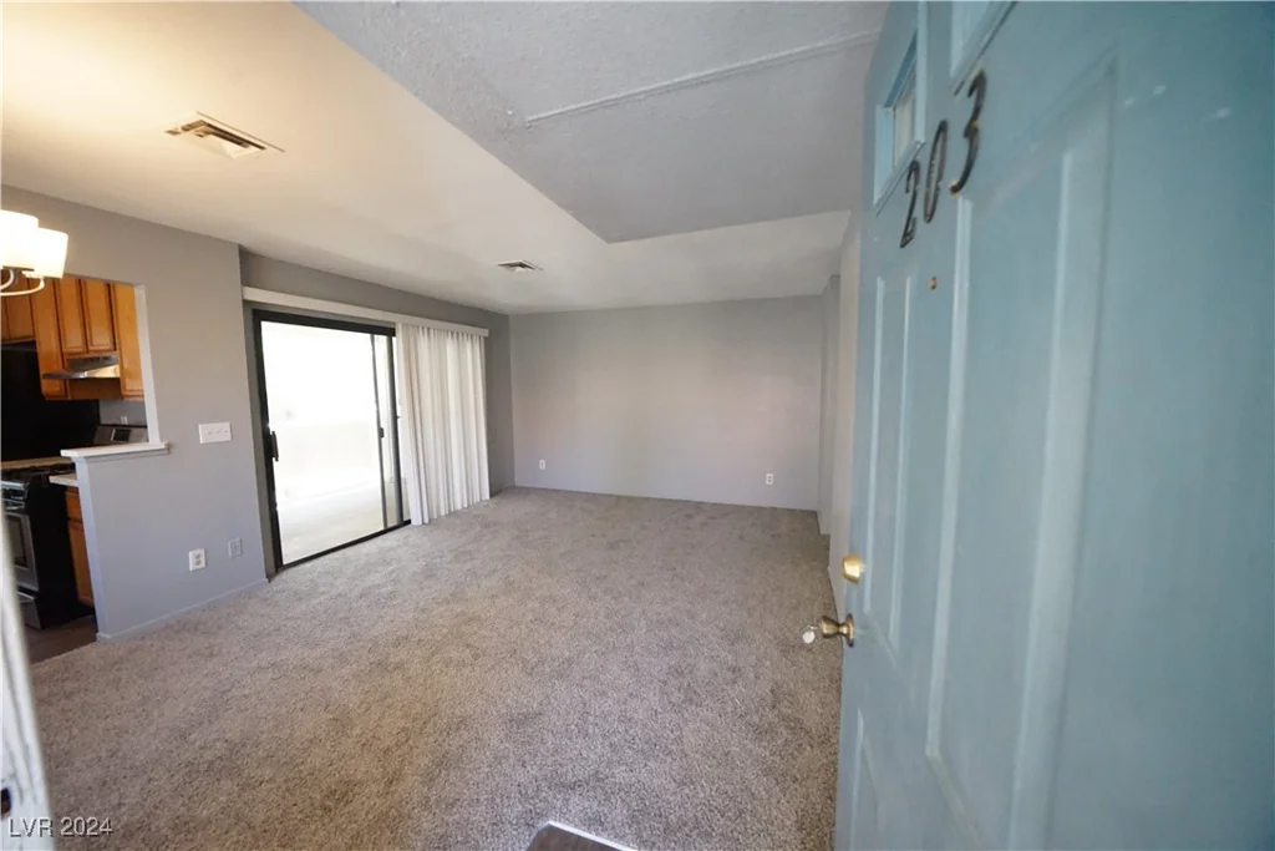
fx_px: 425
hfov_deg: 112.6
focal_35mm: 12
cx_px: 638
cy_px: 426
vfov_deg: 90.0
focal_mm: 12
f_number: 6.3
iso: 8000
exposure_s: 1/250
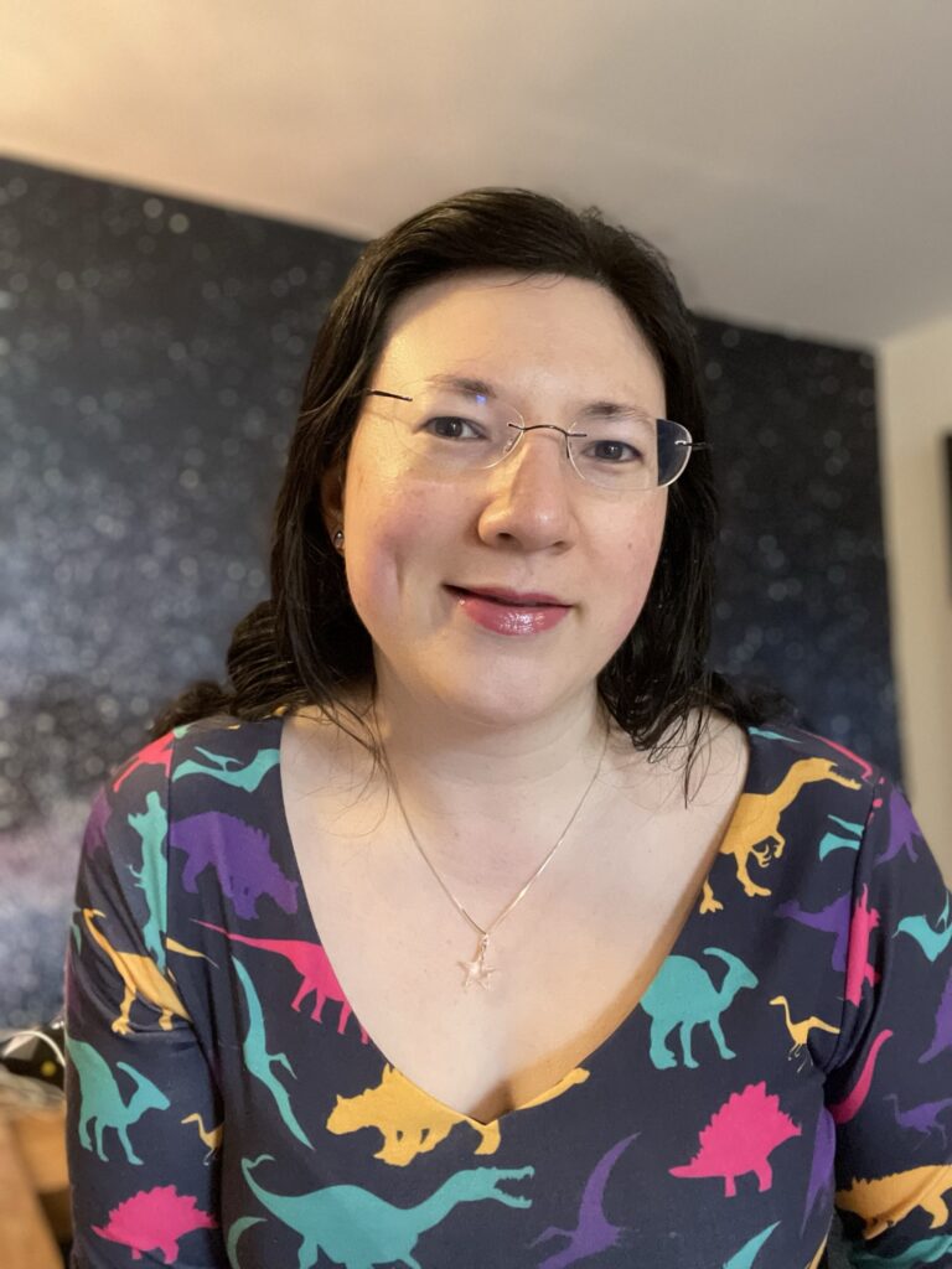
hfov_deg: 46.8
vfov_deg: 60.0
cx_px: 476
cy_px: 634
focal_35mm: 30
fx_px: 1100
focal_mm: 2.71
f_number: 2.2
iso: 640
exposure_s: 1/29
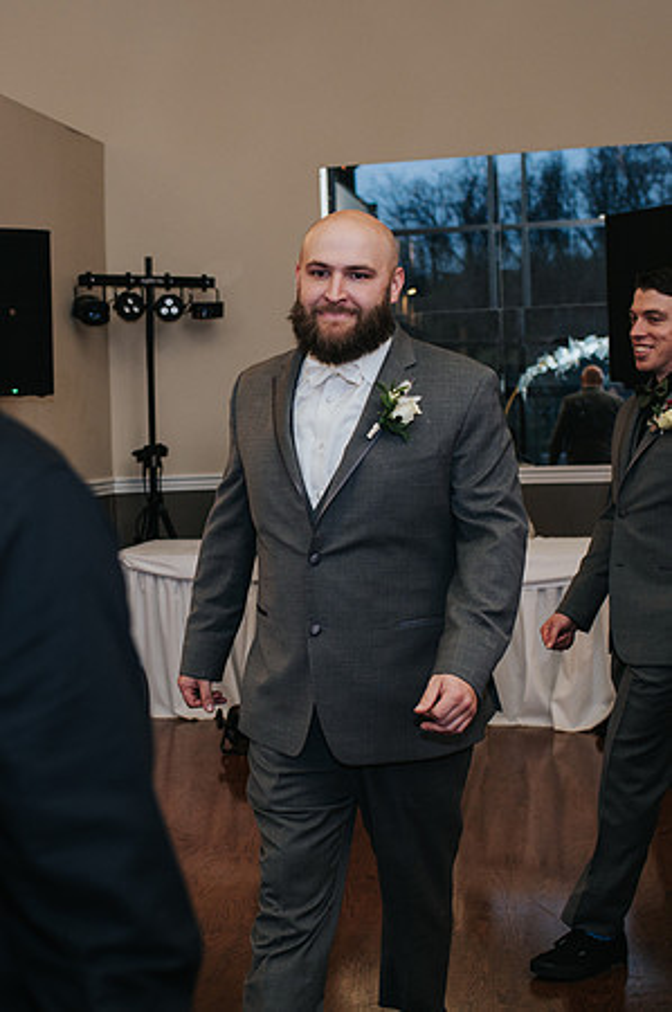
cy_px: 480
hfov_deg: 24.0
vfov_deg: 35.9
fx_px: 1561
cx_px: 157
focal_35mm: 56
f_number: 3.2
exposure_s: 1/200
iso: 800
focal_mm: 35
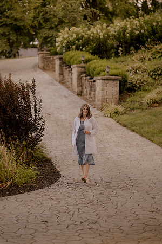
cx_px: 81
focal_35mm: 85
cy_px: 122
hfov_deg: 16.1
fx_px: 574
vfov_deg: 23.9
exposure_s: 1/250
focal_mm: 85
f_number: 1.8
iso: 200
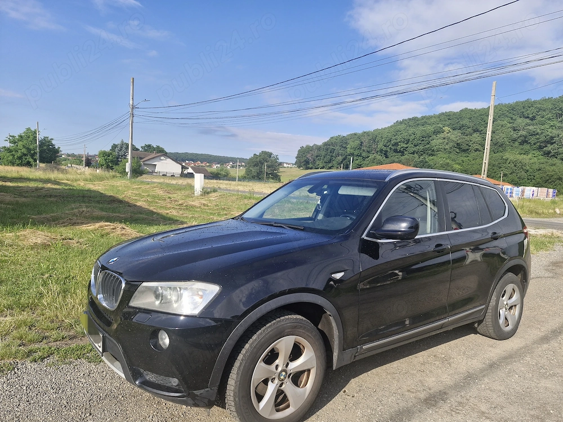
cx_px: 282
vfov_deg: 58.9
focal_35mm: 23
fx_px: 374
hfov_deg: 73.9
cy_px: 211
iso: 50
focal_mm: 5.54
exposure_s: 1/1429
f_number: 1.8
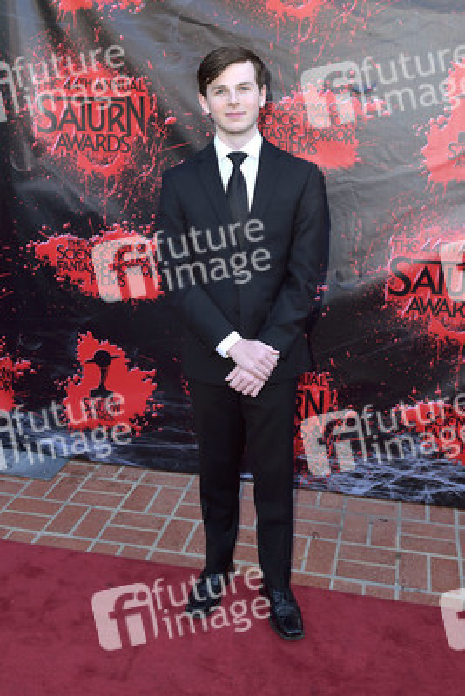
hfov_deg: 41.1
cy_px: 348
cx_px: 232
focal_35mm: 32
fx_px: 619
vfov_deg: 58.7
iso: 250
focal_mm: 32
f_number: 6.3
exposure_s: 1/250
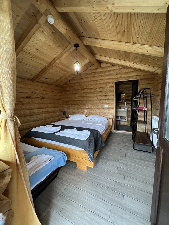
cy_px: 112
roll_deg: +2.6
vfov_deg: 106.2
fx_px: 85
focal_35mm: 13
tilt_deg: -6.9
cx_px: 84
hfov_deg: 89.9
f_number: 1.8
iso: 200
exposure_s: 1/100
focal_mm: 1.57
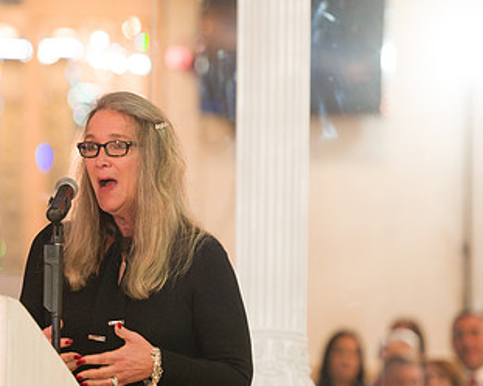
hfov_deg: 6.3
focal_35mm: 306
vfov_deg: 5.1
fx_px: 4376
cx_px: 135
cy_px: 194
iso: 1600
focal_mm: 175
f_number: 3.2
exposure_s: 1/125
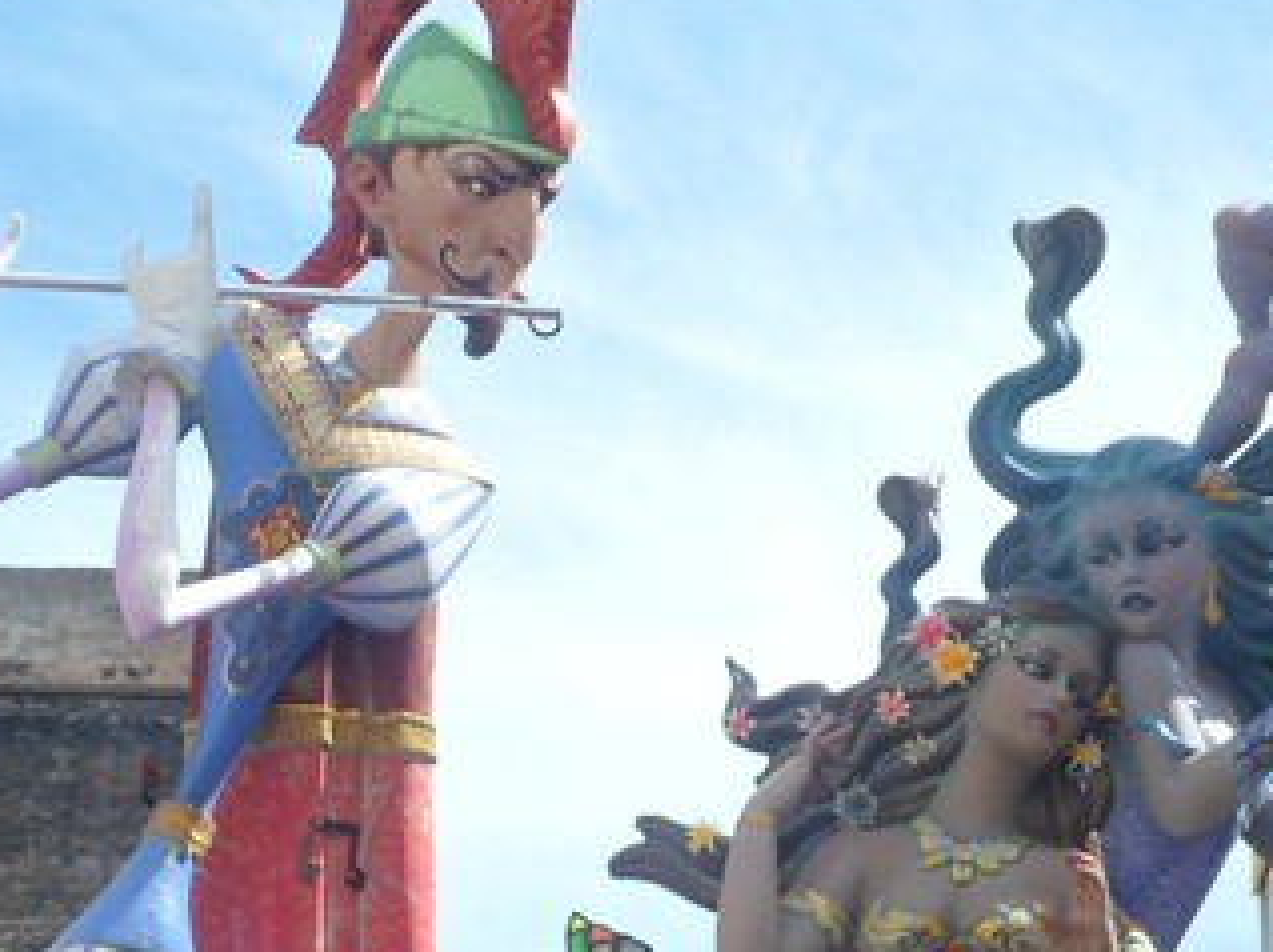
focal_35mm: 131
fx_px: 4814
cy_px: 996
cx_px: 709
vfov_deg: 11.2
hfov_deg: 15.1
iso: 80
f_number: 4.3
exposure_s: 1/350
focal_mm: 8.1
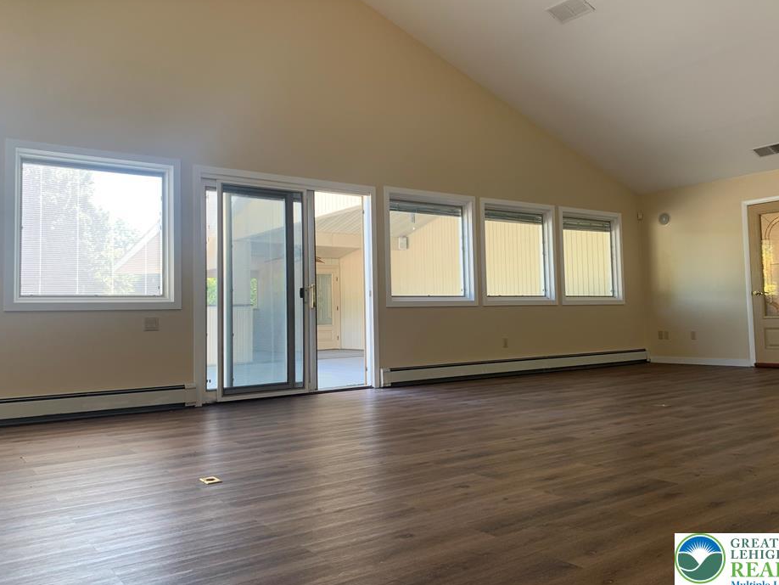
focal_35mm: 29
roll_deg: +1.7
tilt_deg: +1.2
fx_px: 653
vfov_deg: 48.2
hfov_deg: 61.6
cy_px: 264
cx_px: 413
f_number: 1.8
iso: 64
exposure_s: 1/121
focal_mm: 4.25
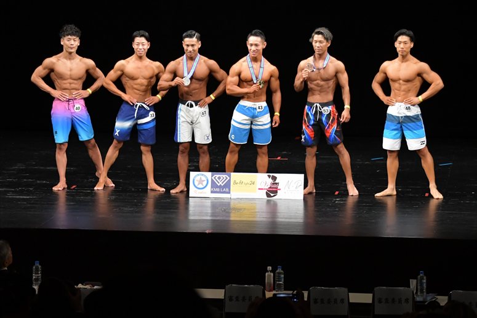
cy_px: 159
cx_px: 238
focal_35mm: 150
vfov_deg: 9.1
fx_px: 1987
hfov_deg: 13.7
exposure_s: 1/400
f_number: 5.6
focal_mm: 100
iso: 3200
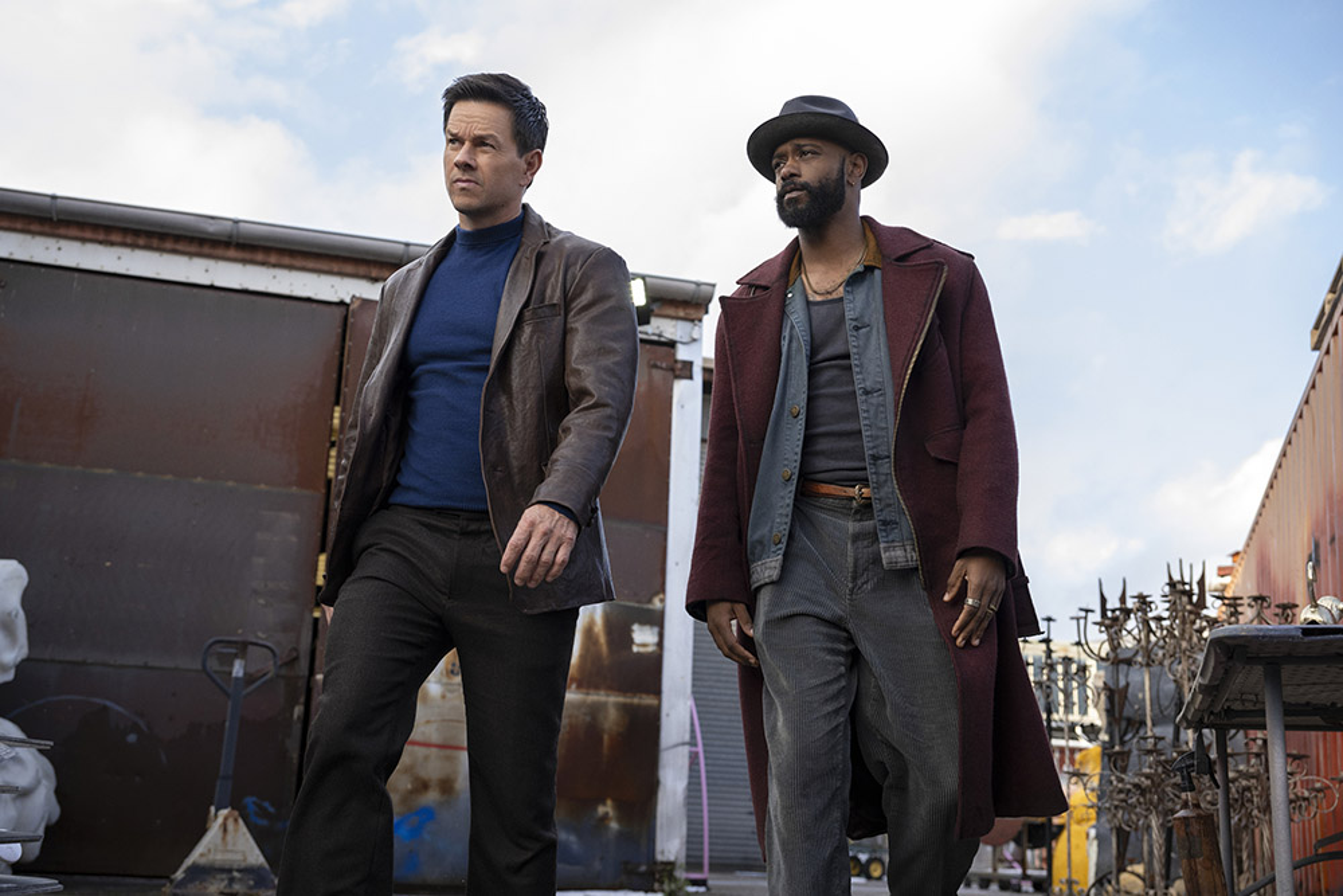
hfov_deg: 48.5
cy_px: 448
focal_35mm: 40
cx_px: 672
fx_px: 1492
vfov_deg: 33.4
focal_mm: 40
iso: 800
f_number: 4
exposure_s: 1/800
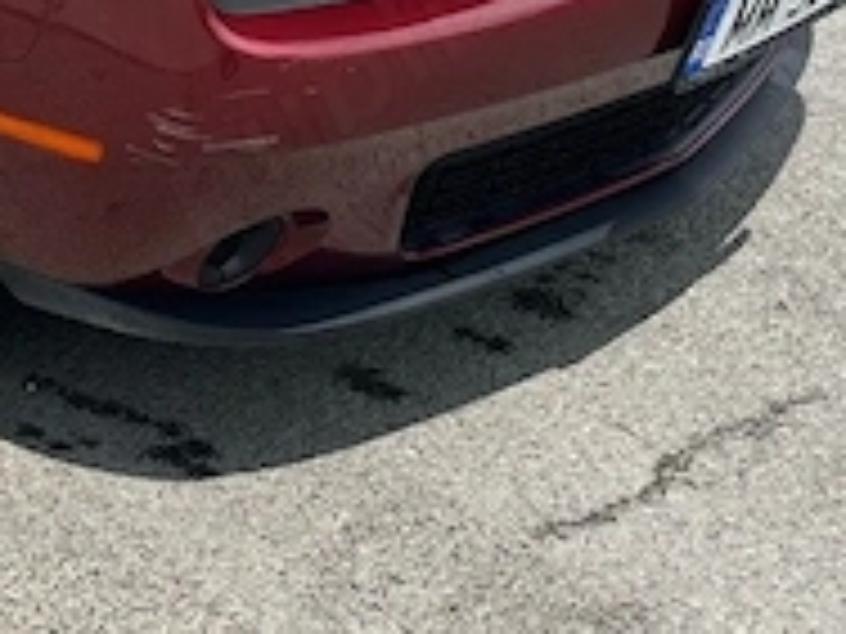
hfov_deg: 22.3
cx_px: -68
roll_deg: +2.2
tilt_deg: -21.7
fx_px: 2028
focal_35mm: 83
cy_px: 36
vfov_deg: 17.5
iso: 50
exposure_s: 1/3215
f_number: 1.6
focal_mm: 5.1
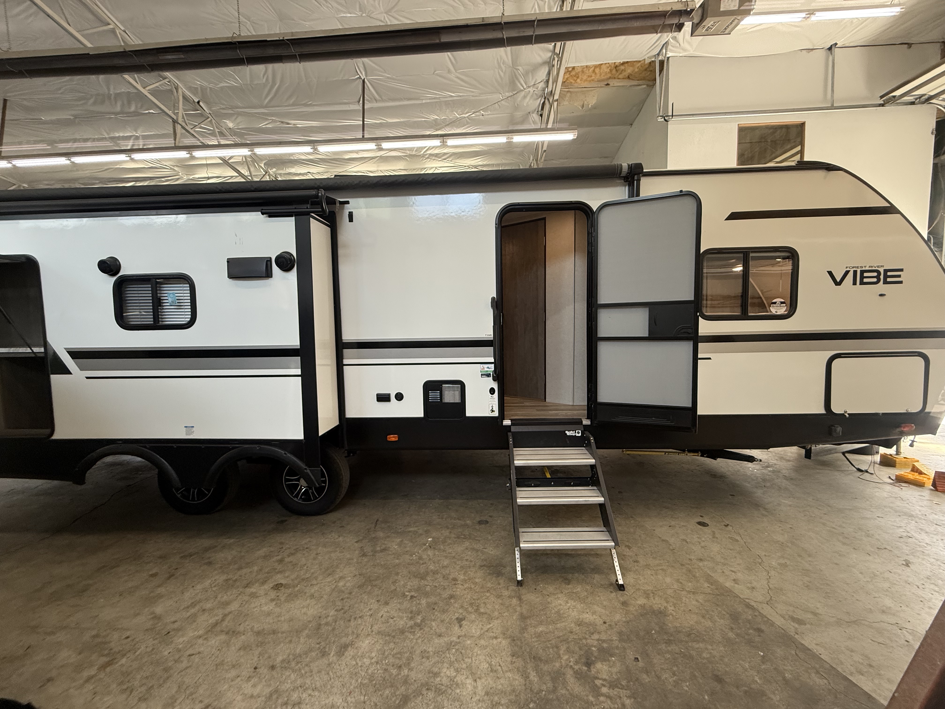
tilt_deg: -5.3
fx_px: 382
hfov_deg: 102.1
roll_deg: +1.7
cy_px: 354
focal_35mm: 14
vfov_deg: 85.7
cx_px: 472
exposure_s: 1/120
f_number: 2.2
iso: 200
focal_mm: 2.22
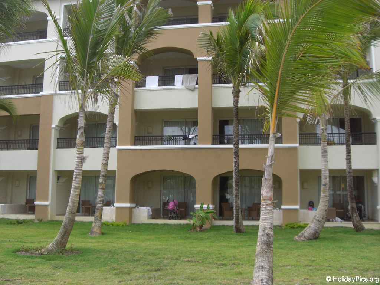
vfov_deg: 37.7
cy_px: 142
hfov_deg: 49.0
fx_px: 417
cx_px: 190
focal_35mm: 38
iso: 64
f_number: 2.7
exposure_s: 1/320
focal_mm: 6.2
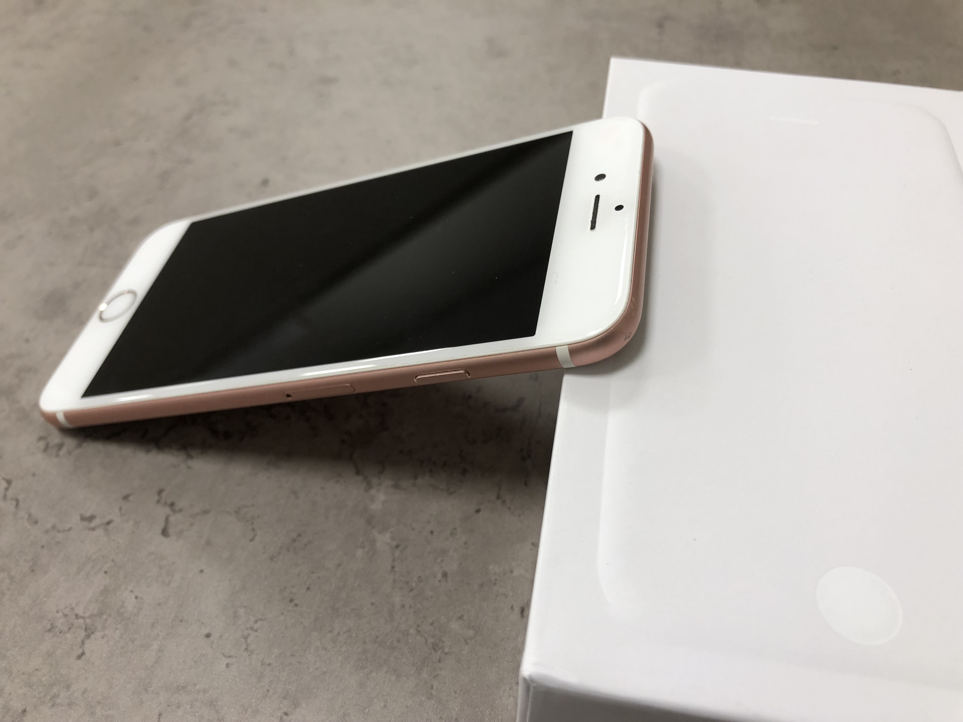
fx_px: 779
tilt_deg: -49.1
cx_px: 482
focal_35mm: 28
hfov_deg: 63.4
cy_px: 361
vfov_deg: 49.7
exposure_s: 1/33
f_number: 1.8
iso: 32
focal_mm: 4
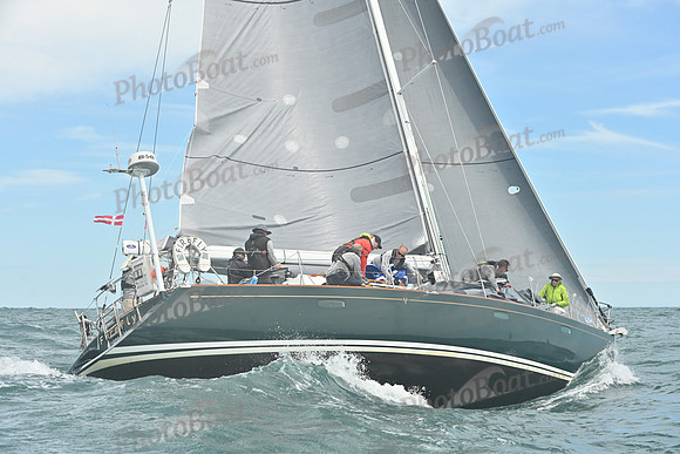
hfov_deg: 28.8
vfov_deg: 19.5
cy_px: 227
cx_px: 340
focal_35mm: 70
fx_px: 1322
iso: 320
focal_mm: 70
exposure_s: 1/1250
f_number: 7.1
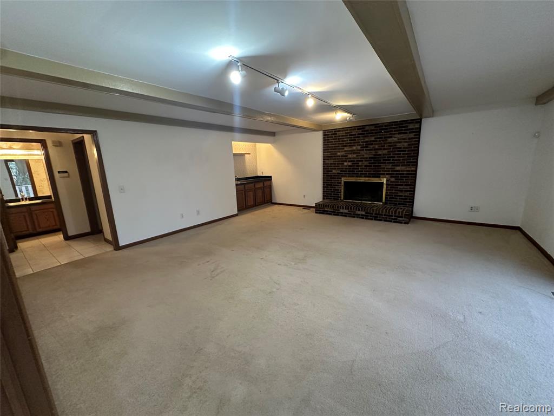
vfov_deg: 85.7
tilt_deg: -9.1
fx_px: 224
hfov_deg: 102.1
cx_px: 277
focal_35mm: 14
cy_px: 208
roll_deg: +2.9
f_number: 2.2
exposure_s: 1/60
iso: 320
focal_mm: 2.22
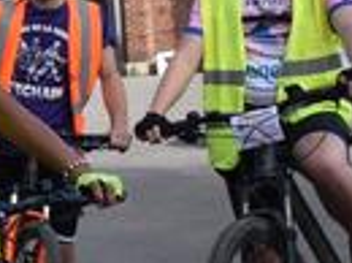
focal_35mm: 140
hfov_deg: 12.0
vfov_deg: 10.5
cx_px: -422
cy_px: 226
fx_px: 1421
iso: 200
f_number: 8
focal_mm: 18
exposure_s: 1/250
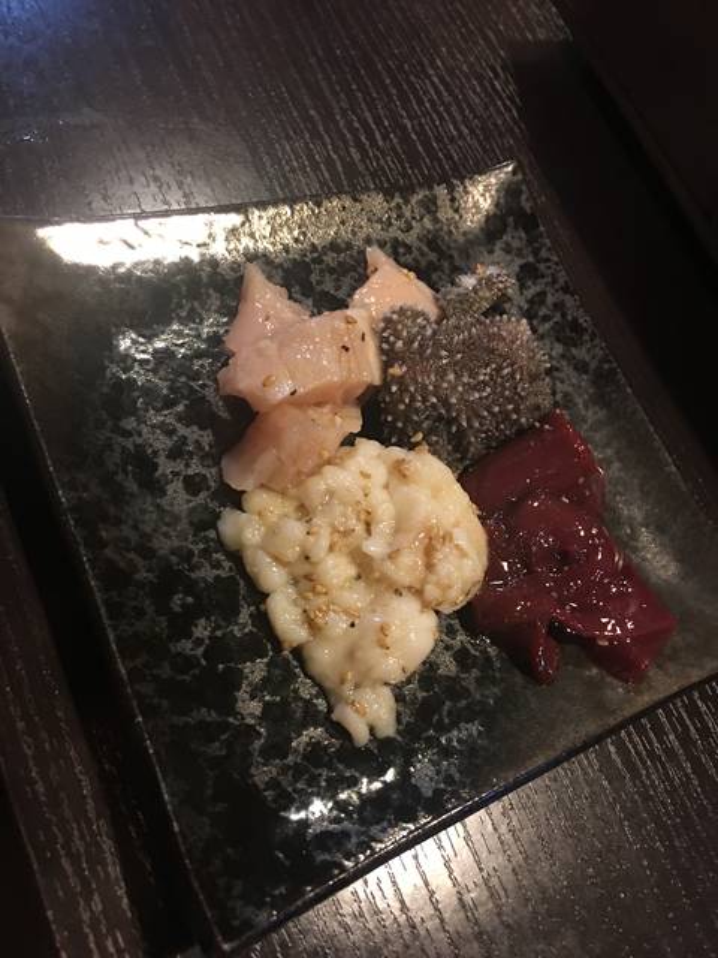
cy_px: 479
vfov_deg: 61.7
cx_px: 359
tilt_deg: -58.5
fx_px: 802
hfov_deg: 48.2
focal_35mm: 29
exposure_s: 1/8
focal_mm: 4.15
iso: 100
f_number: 2.2
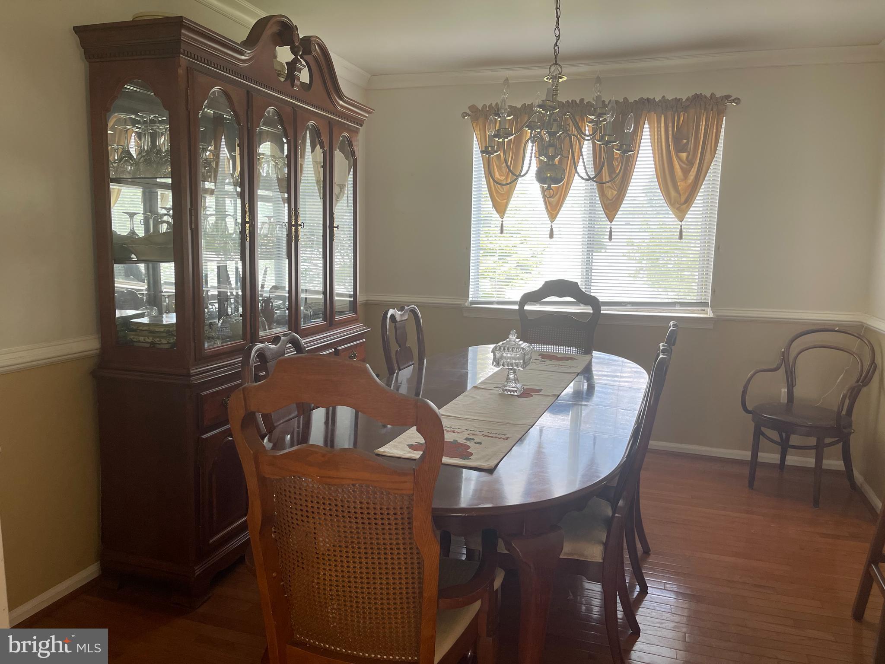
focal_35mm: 25
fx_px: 639
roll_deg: -1.8
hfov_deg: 69.4
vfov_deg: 54.9
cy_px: 332
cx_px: 442
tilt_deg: -8.2
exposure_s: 1/120
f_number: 1.6
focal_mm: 5.1
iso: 125
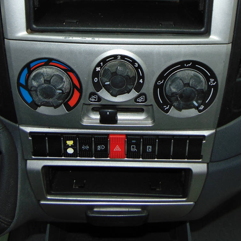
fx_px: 370
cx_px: 133
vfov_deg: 35.3
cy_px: 62
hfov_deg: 36.0
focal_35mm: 47
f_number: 3
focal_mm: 4.5
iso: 80
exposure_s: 1/30
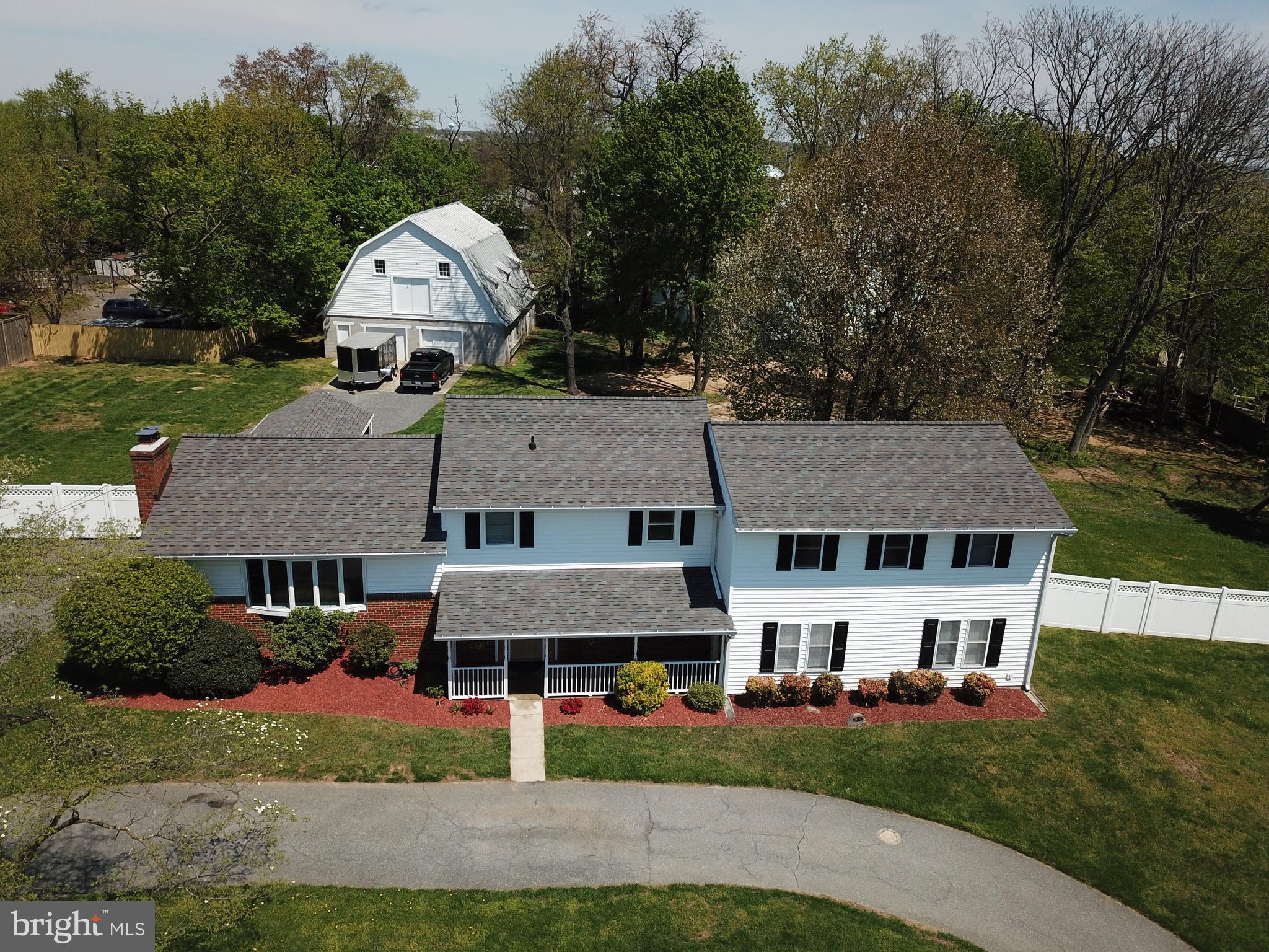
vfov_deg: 53.1
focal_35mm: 26
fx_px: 953
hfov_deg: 67.3
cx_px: 634
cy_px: 476
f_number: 2.2
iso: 100
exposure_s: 1/2041
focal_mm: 4.73
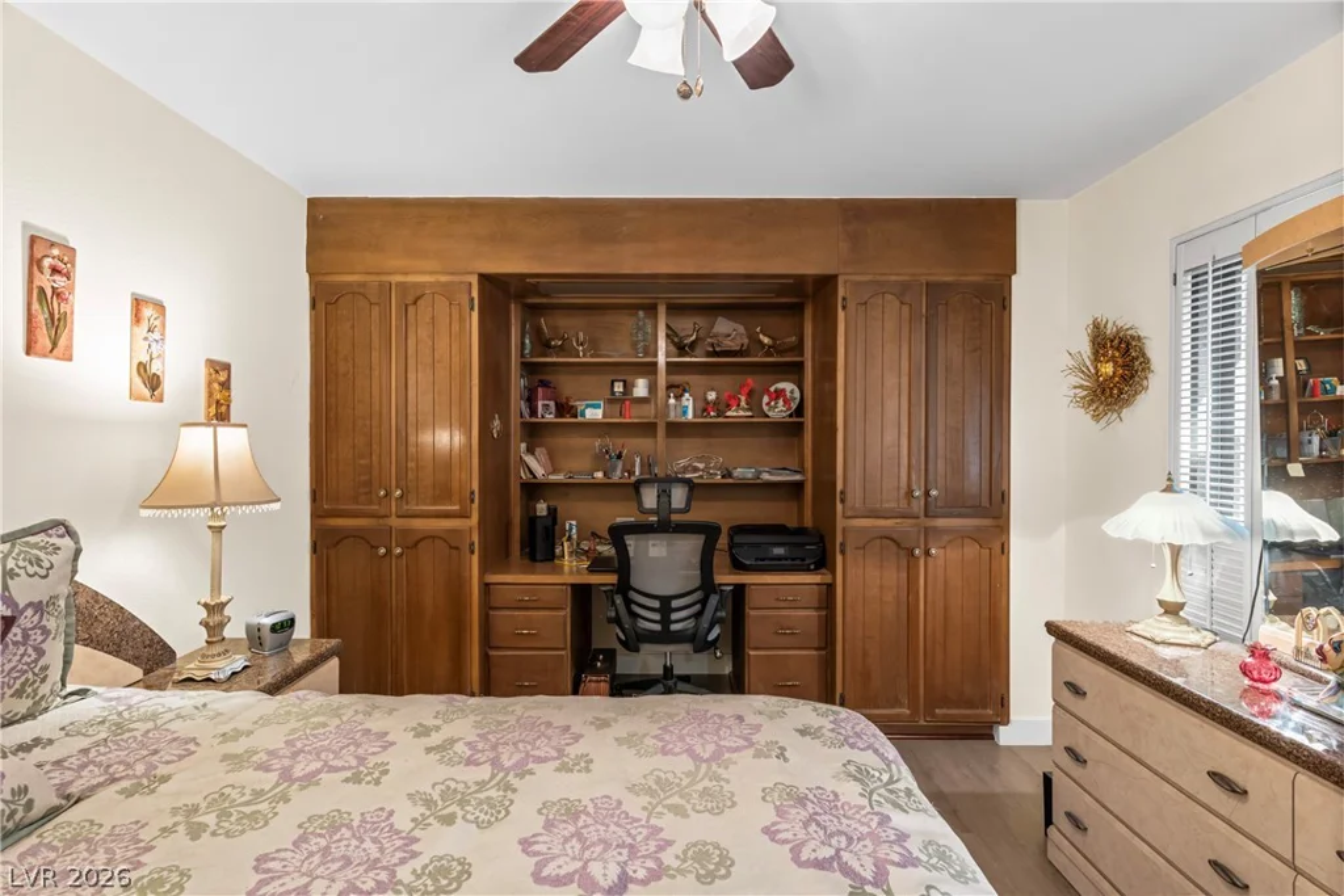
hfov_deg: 93.3
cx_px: 672
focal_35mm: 17
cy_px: 448
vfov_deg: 70.5
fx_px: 635
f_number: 8
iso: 400
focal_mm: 17
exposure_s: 1/30
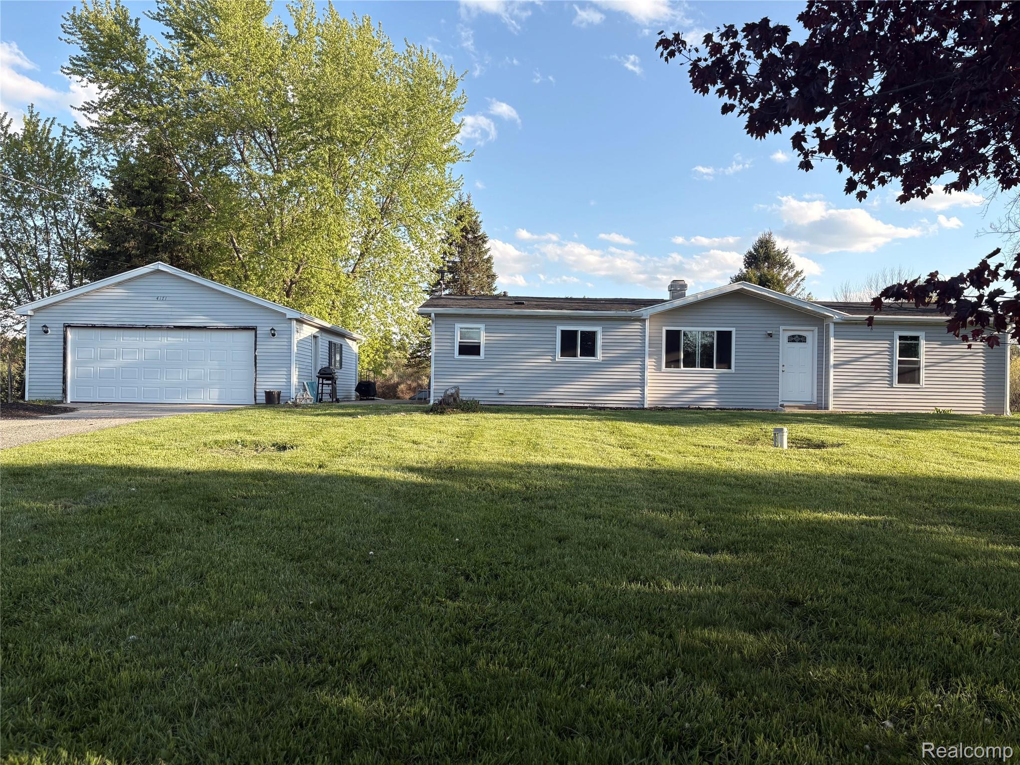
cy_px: 382
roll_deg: -1.3
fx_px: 766
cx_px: 510
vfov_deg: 53.1
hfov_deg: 67.3
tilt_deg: +0.8
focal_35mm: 26
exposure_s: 1/1239
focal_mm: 5.96
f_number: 1.6
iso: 50
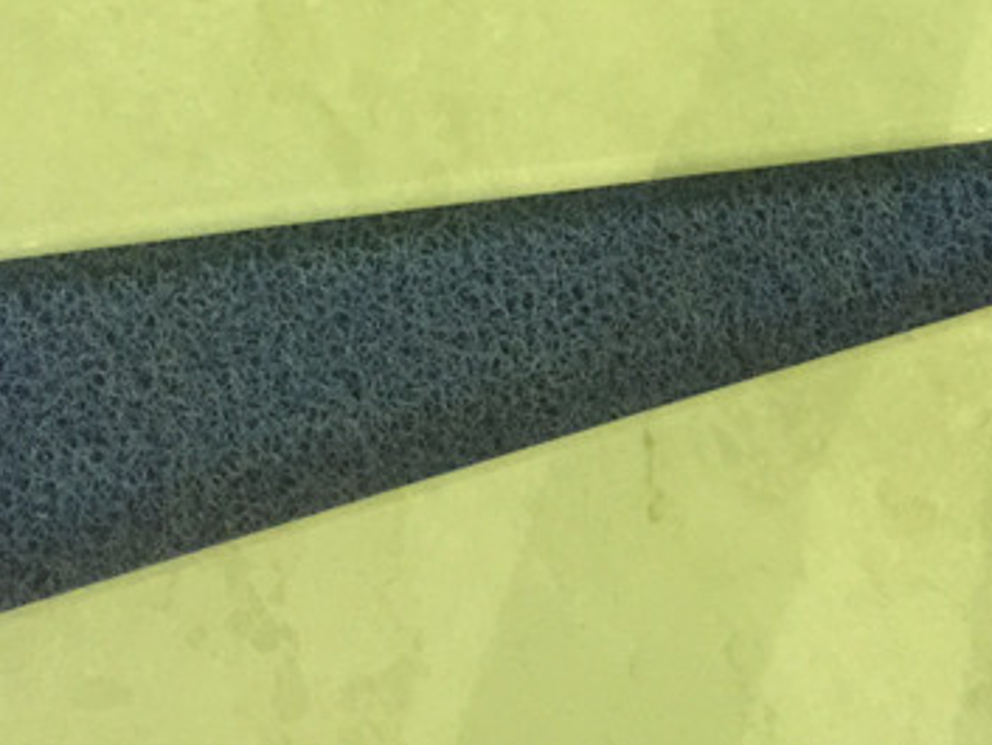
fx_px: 2121
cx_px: 658
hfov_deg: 26.2
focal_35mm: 74
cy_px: -198
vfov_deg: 18.6
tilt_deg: -60.0
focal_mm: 4.15
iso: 125
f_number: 2.2
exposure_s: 1/8
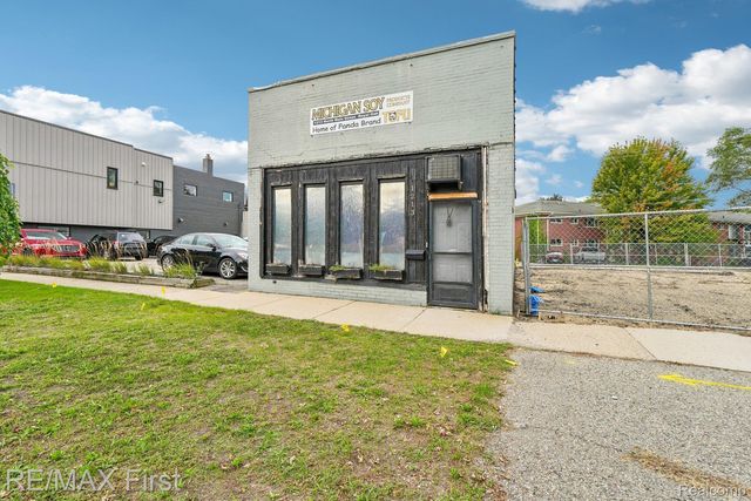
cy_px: 250
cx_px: 376
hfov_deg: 100.4
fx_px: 313
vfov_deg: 77.4
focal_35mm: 15
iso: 100
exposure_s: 1/90
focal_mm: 10
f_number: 8
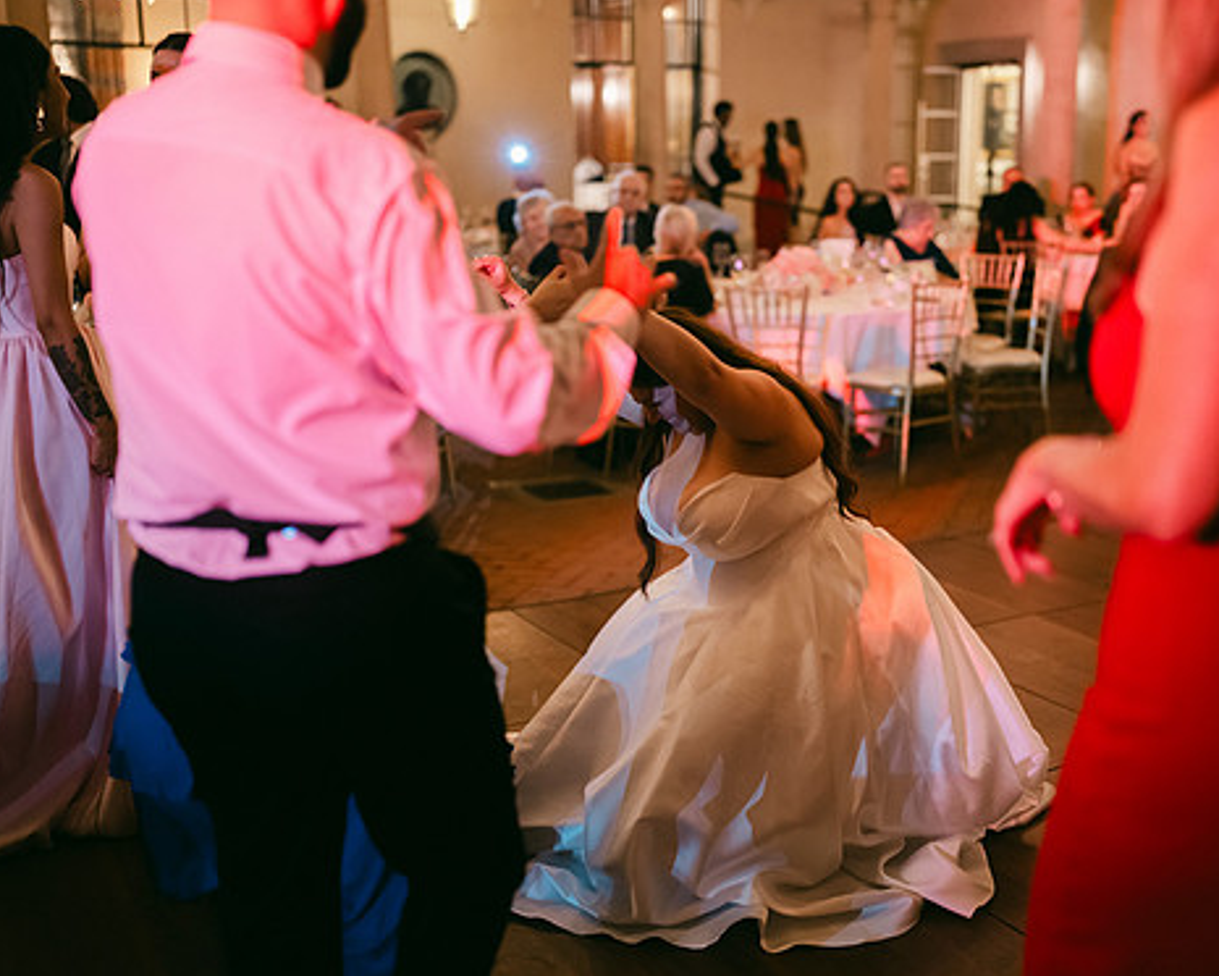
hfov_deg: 44.6
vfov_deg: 36.5
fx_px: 1479
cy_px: 502
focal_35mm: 41
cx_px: 705
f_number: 1.2
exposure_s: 1/125
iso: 1400
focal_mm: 35
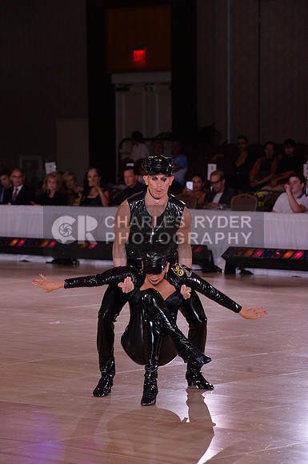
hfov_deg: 9.1
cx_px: 154
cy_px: 232
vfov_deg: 13.7
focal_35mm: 150
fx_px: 1931
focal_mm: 150
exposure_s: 1/250
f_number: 6.3
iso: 2000
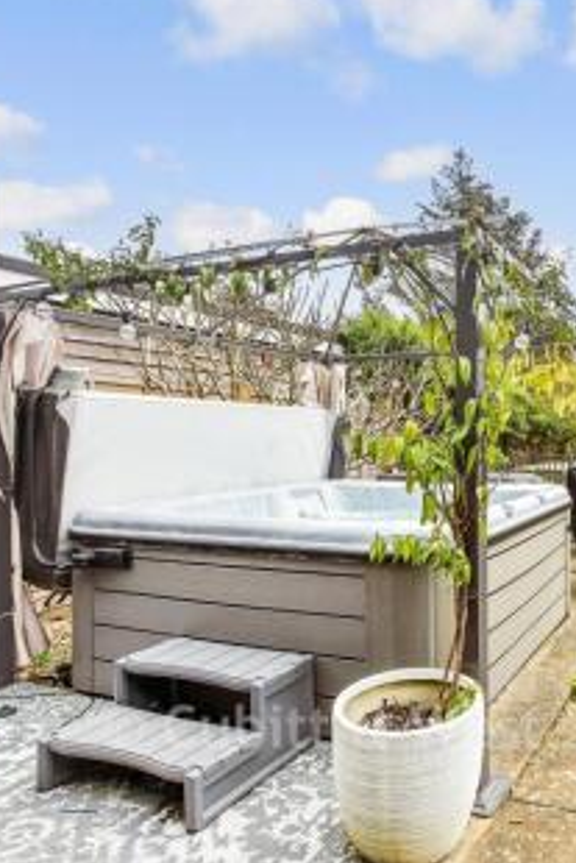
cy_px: 425
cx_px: 534
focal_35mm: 23
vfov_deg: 76.1
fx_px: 551
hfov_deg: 48.4
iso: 160
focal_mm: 10
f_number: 8
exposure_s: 1/200
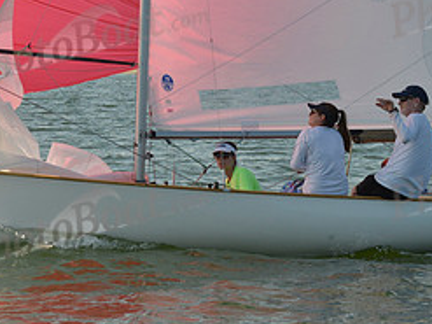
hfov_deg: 12.5
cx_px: 301
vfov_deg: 9.4
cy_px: 108
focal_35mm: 158
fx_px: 1971
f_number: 6.3
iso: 200
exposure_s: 1/1600
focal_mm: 70
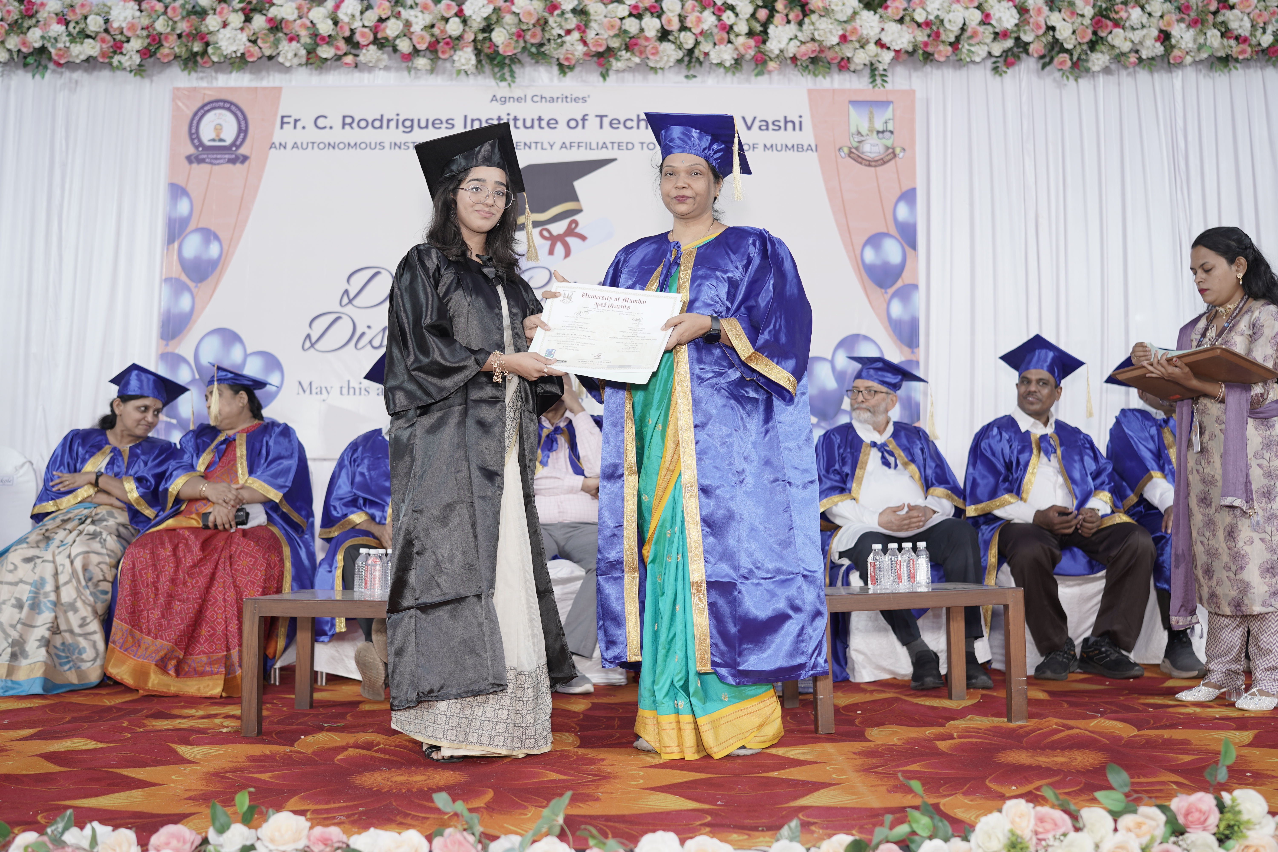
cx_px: 639
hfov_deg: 54.4
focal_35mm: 35
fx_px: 1242
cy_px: 426
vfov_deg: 37.9
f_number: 2.2
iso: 125
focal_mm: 35
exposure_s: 1/50
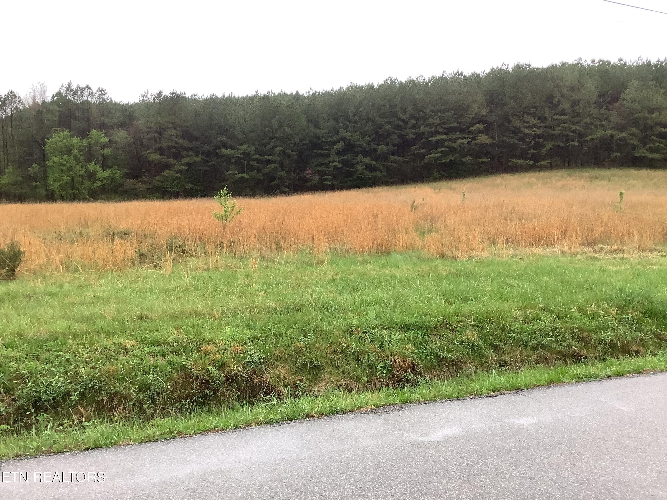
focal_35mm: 31
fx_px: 597
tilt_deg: -3.8
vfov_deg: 45.4
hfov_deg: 58.4
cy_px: 250
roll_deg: +0.0
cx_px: 334
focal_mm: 3.3
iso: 80
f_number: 2.4
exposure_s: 1/120
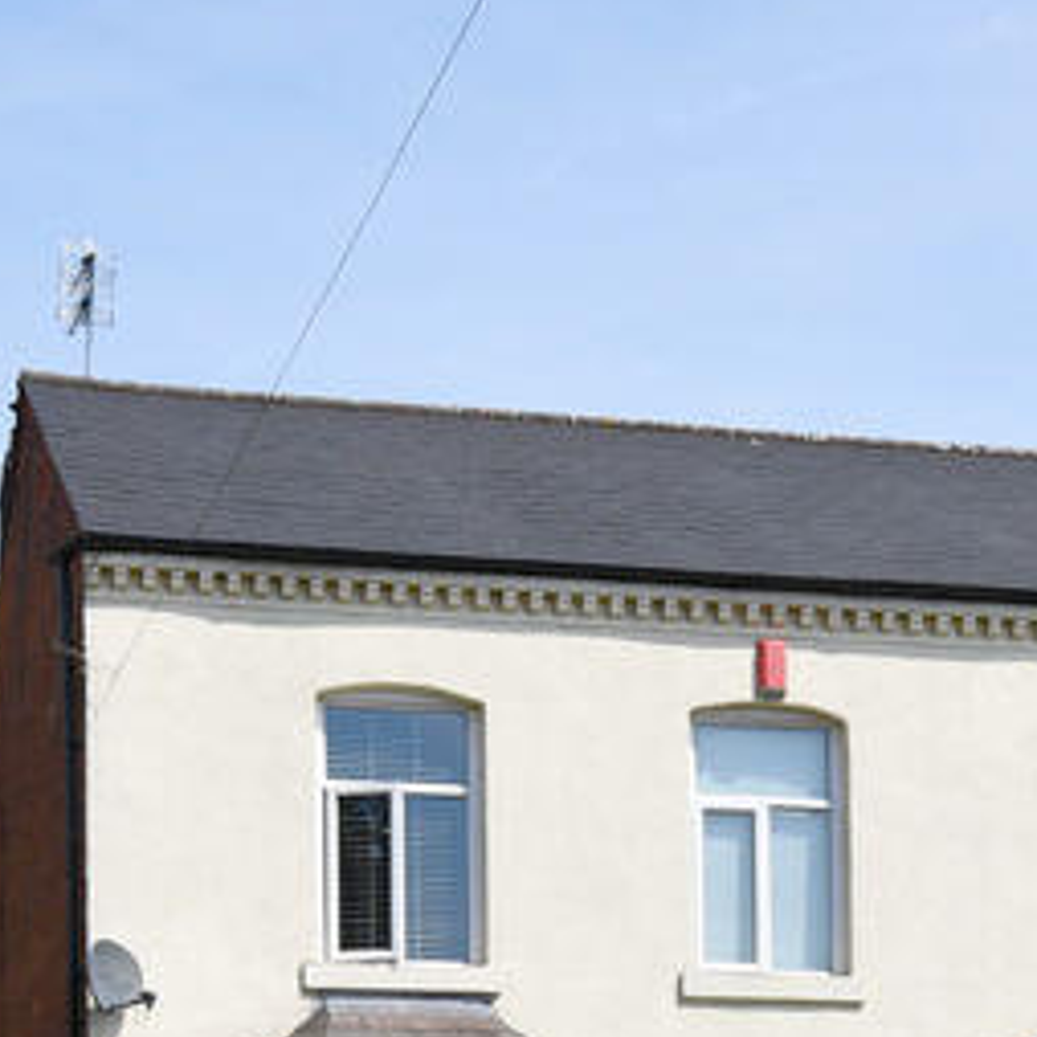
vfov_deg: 16.0
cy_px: 1378
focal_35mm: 103
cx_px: 719
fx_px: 3491
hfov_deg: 16.8
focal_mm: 20
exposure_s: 1/320
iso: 100
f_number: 9
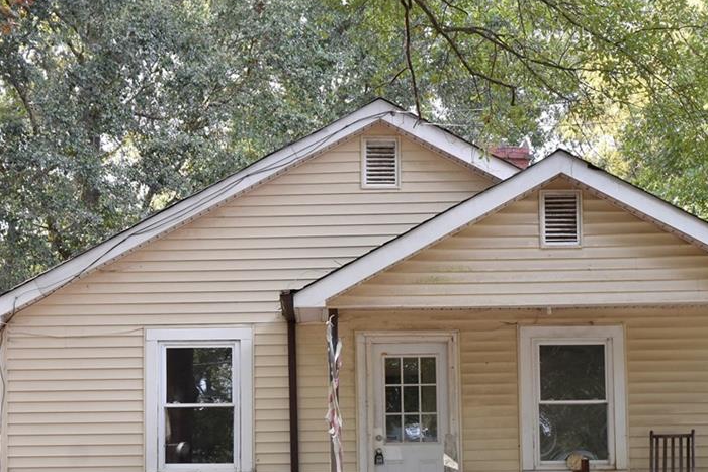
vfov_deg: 13.5
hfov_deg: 20.2
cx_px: 371
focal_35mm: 101
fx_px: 1987
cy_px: 319
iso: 250
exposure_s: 1/200
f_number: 4.5
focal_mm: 46
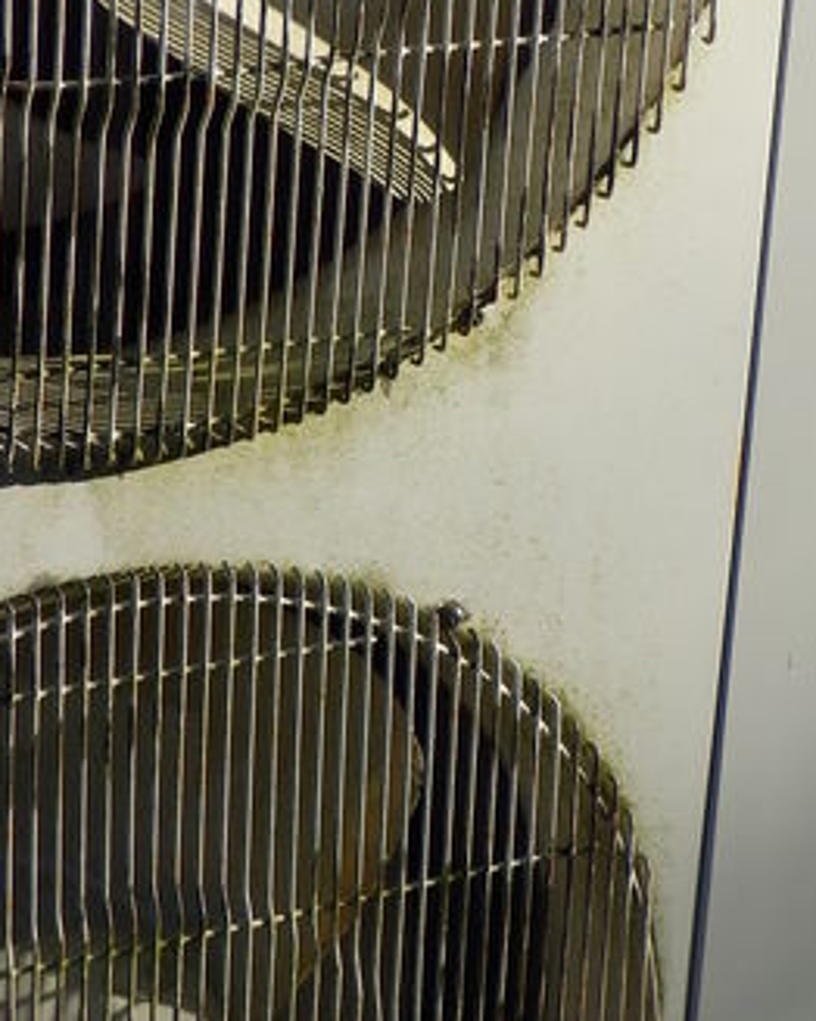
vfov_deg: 14.4
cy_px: 374
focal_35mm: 134
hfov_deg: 11.5
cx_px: 386
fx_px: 4049
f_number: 3.8
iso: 80
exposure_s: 1/320
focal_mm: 8
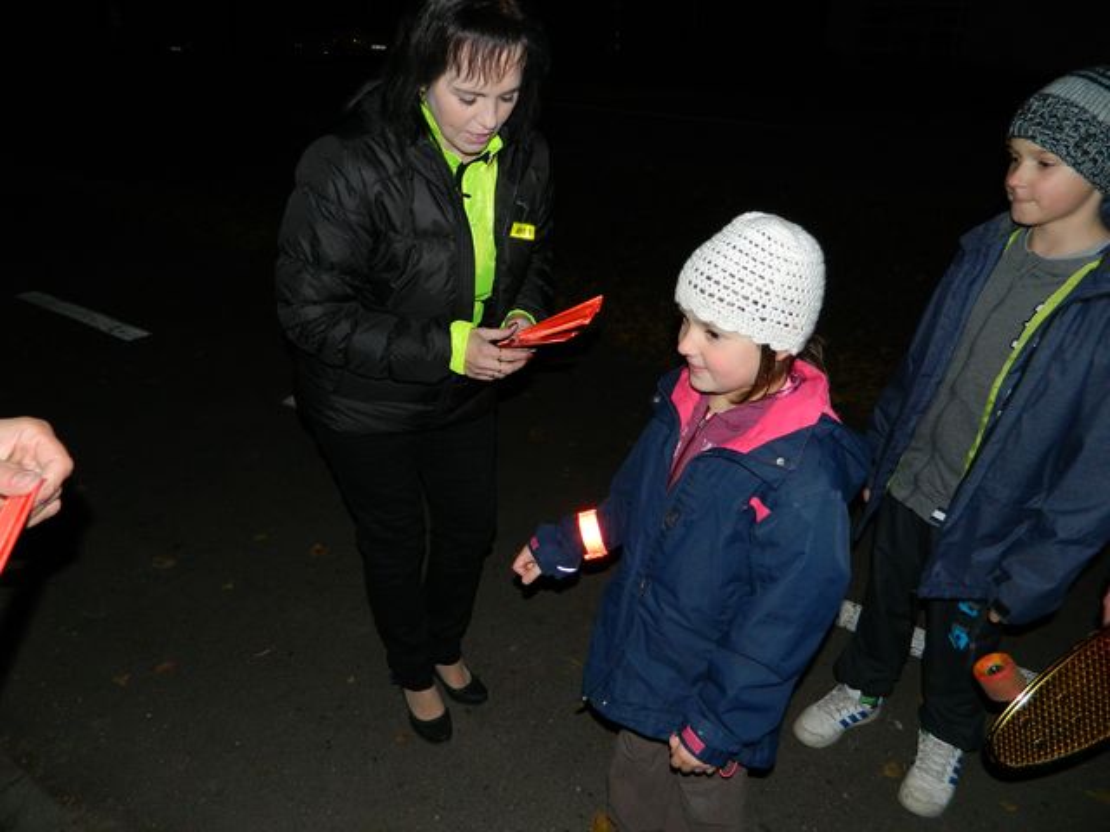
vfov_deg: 54.9
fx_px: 802
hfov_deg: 69.4
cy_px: 416
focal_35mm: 25
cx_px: 555
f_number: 3.1
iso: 200
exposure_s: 1/30
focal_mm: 4.5
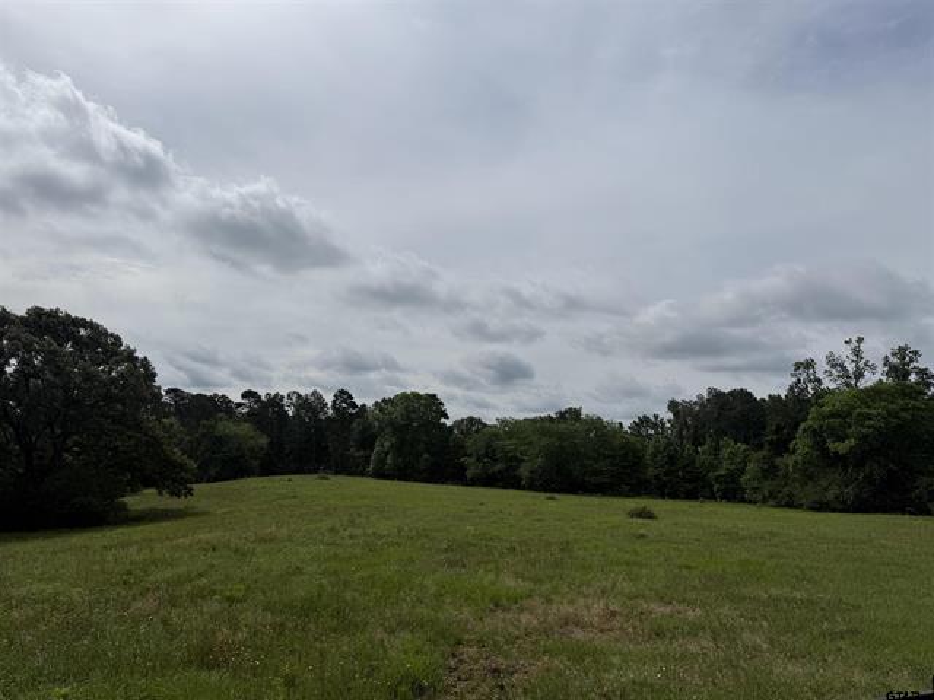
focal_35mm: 24
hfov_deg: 71.6
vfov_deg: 56.8
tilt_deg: +8.3
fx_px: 648
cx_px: 467
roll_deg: -0.7
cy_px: 350
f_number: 1.78
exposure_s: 1/14286
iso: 80
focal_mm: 6.76
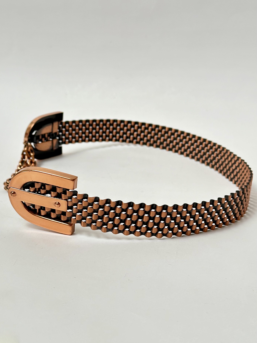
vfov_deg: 39.7
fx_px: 475
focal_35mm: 48
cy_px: 172
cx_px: 128
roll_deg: -2.2
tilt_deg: -19.1
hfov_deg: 30.3
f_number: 1.78
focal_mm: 6.86
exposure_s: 1/60
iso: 100
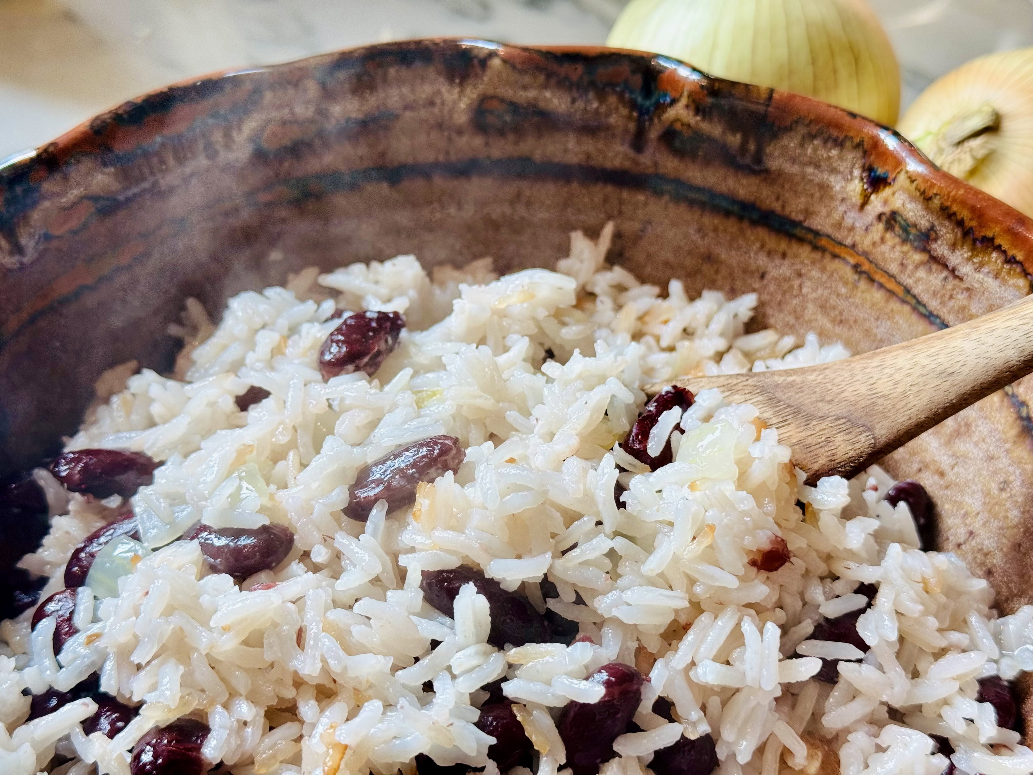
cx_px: 516
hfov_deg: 39.7
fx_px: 1432
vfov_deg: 30.3
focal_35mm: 48
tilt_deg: -43.9
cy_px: 388
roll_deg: -0.1
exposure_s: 1/151
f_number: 1.78
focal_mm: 6.76
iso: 50
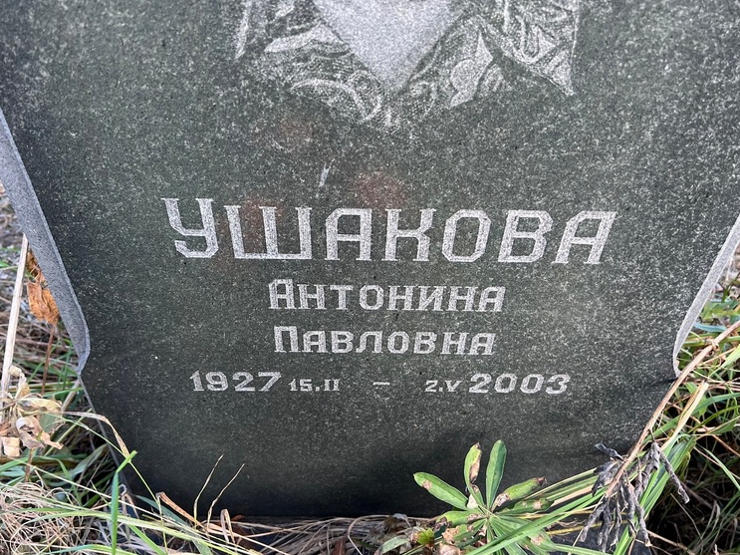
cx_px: 366
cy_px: 266
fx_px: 598
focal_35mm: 28
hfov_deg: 63.5
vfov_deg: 49.7
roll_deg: -0.8
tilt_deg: -36.7
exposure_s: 1/121
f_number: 1.5
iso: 125
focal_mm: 5.7
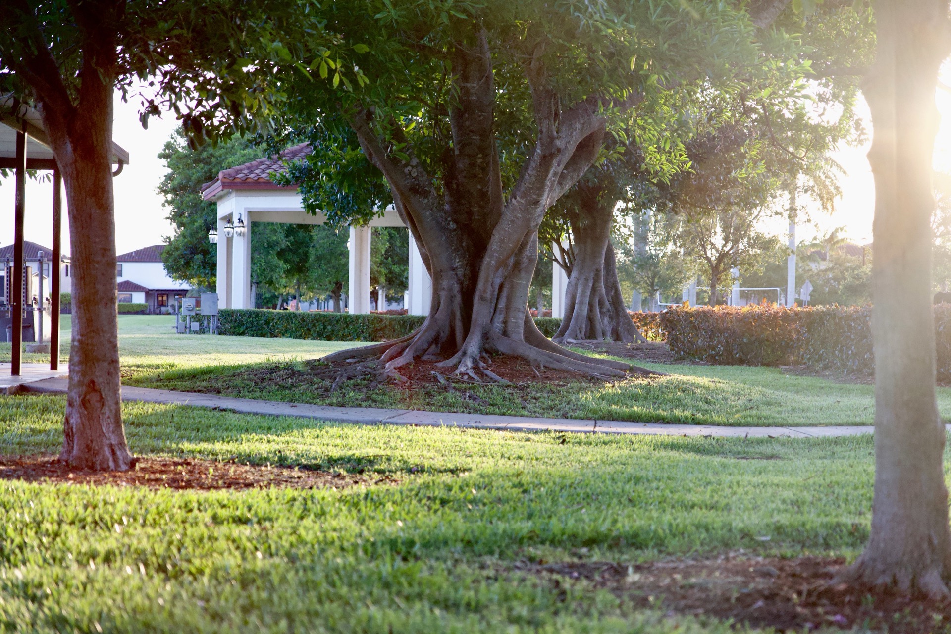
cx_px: 476
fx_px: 1941
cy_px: 317
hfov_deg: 27.5
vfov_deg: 18.5
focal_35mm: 74
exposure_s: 1/50
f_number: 2.8
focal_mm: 49
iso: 2500
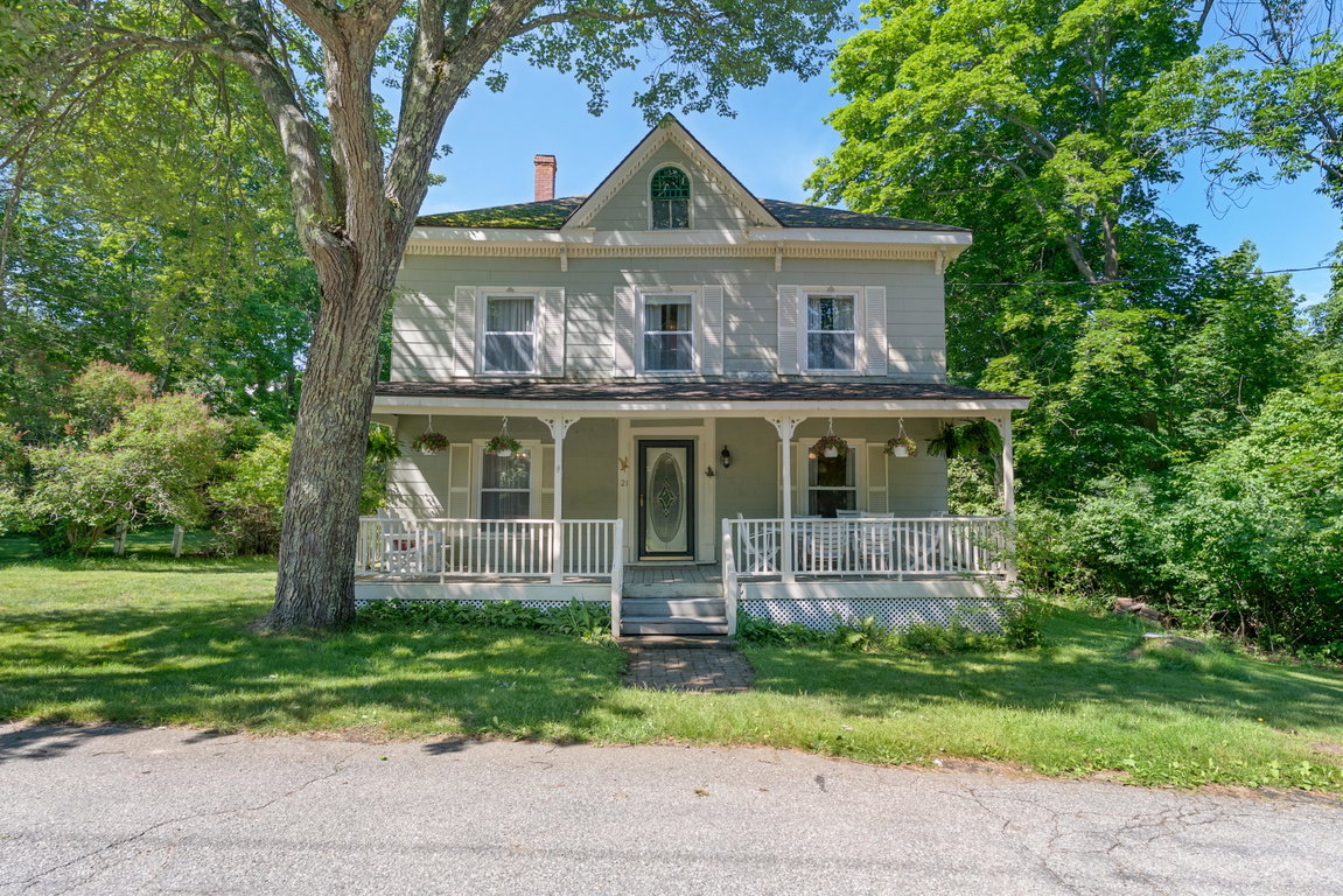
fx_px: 709
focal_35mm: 19
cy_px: 448
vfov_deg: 64.6
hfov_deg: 86.9
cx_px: 672
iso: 320
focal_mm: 19
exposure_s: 1/200
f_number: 7.1
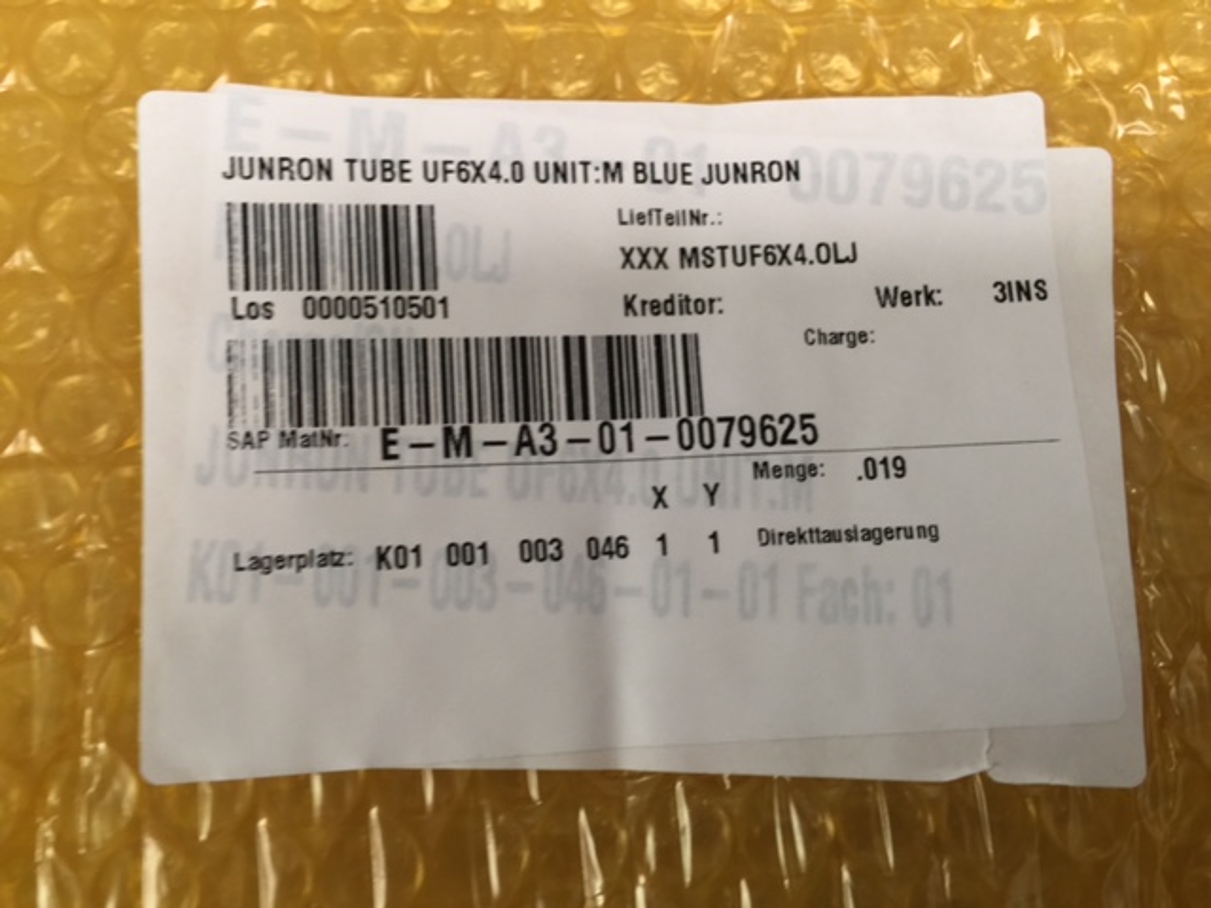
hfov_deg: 61.7
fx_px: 1015
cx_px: 606
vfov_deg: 48.2
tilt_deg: -81.7
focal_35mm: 29
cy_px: 454
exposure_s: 1/15
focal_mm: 4.15
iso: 32
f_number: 2.2
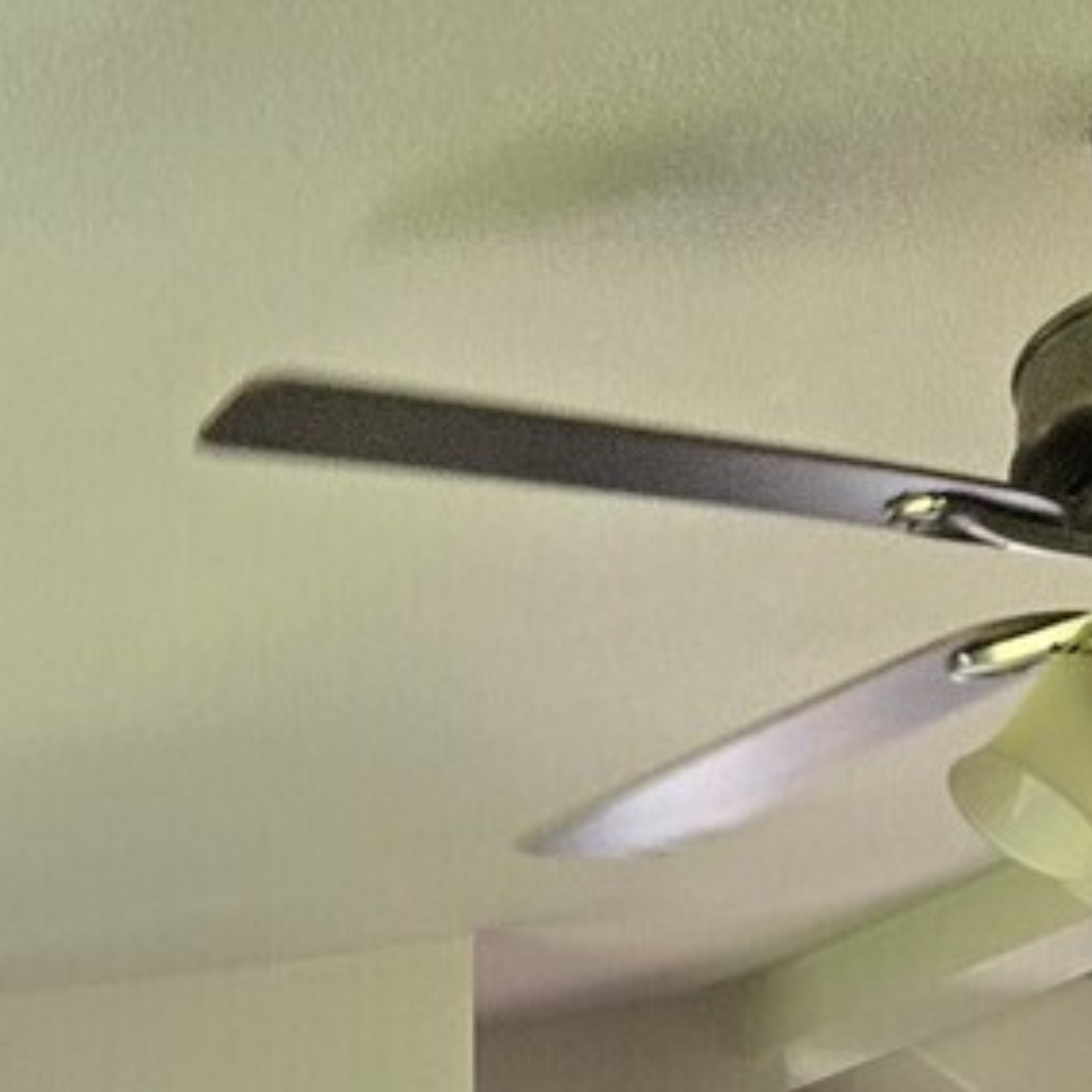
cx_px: 484
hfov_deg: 16.9
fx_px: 3676
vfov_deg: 13.7
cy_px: 2365
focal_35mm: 103
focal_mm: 5.4
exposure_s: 1/120
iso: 200
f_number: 1.8
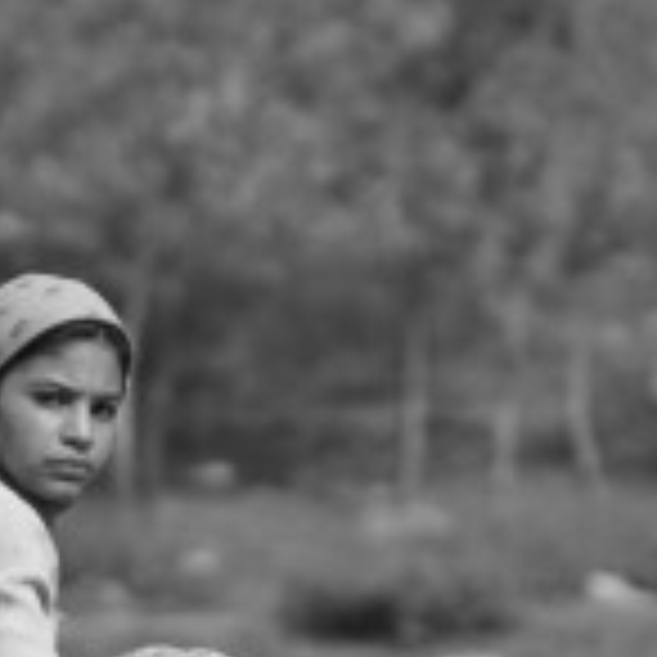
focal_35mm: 1044
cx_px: 104
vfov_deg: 1.7
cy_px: 819
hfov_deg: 1.7
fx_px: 22418
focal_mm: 300
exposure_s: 1/1250
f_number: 6.3
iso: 400
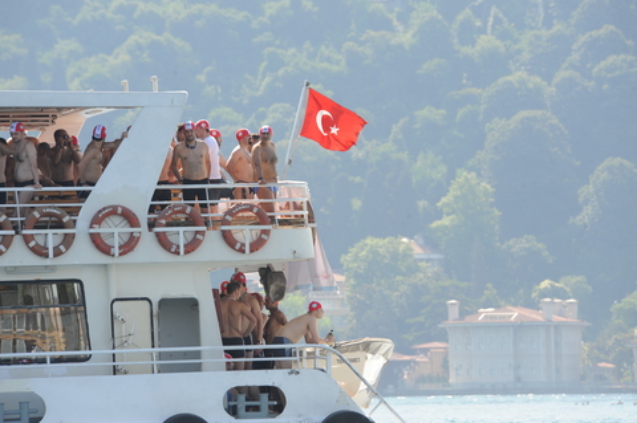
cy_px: 212
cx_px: 318
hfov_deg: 6.9
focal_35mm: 300
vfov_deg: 4.6
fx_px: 5303
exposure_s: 1/250
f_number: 8
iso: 200
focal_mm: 300
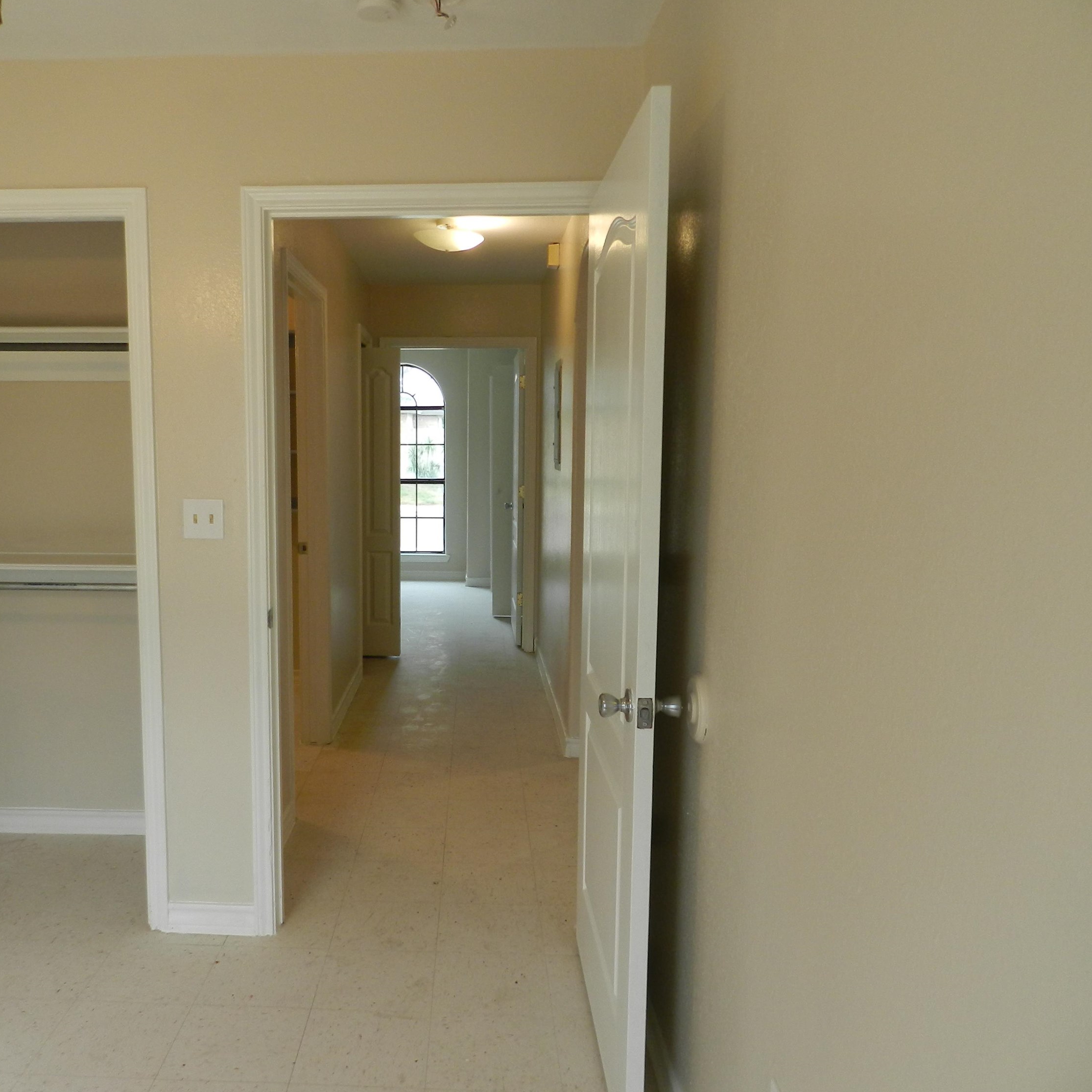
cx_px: 419
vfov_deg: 57.3
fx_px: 999
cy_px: 551
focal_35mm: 28
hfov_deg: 56.7
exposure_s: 1/60
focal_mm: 4
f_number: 3.4
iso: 160
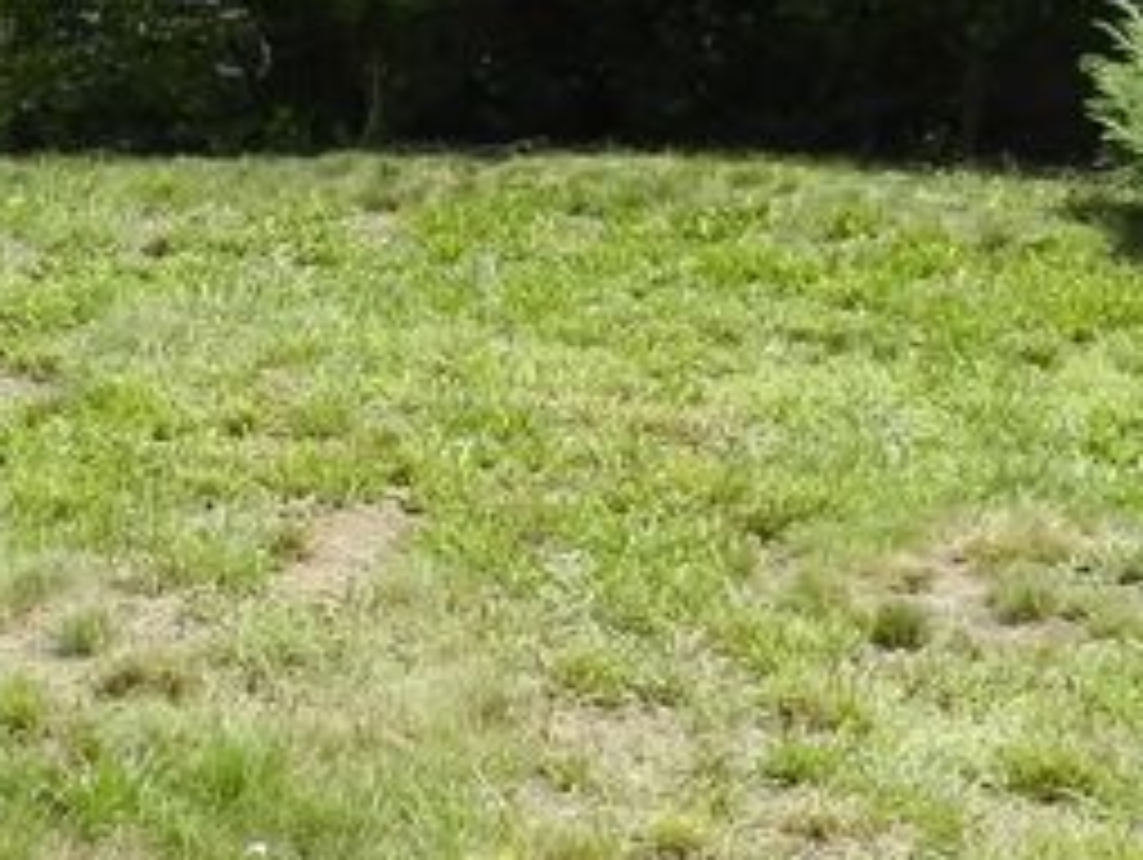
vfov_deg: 11.2
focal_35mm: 129
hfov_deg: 15.0
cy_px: -333
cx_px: -45
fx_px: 4264
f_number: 3.7
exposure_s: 1/800
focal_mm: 5.6
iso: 160
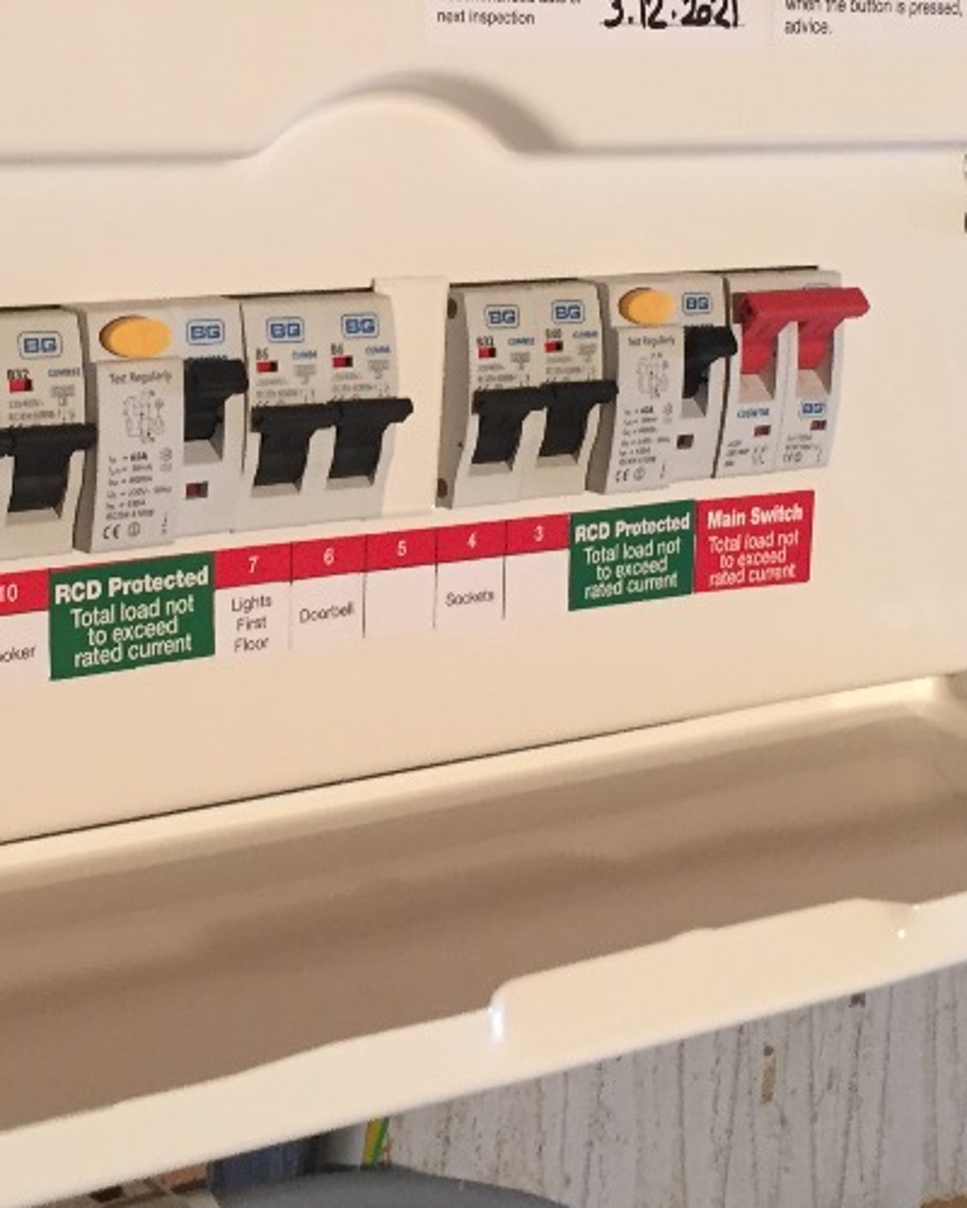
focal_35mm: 68
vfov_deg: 27.7
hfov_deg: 22.4
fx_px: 2433
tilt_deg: -8.3
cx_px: 307
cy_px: 403
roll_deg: -2.9
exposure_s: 1/33
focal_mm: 4.15
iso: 160
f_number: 2.2
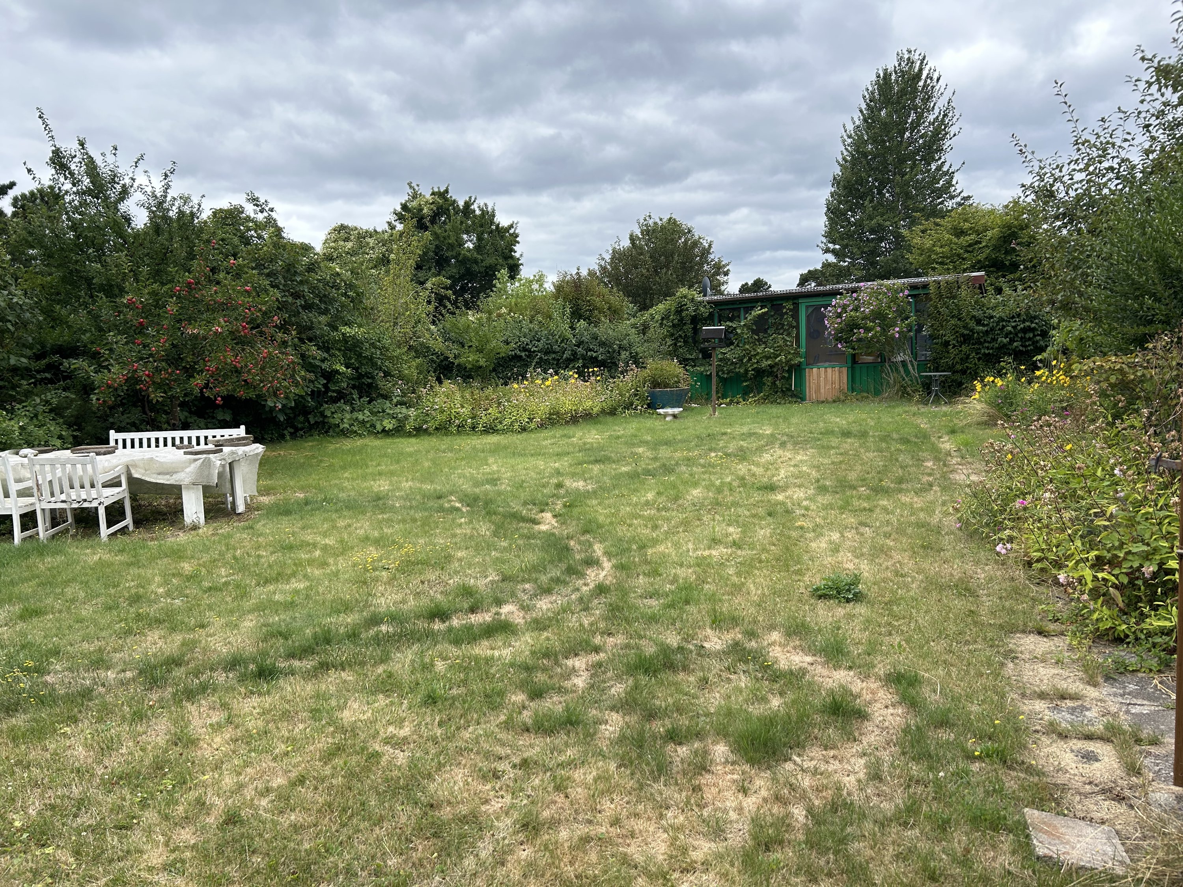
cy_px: 444
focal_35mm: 26
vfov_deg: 53.1
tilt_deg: -6.1
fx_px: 889
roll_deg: +3.2
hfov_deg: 67.3
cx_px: 592
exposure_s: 1/1412
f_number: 1.5
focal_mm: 5.7
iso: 50
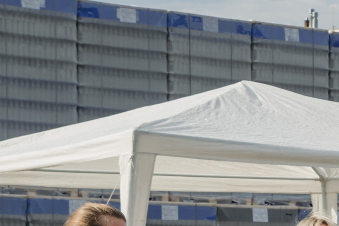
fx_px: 2034
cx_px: 523
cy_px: 331
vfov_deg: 6.3
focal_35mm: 216
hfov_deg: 9.3
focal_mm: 41.3
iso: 200
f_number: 11
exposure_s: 1/250
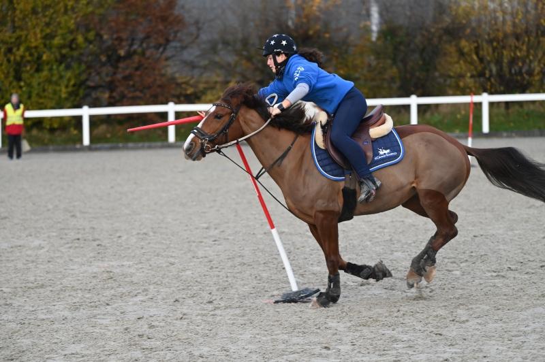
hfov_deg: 13.3
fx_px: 2345
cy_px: 181
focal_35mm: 155
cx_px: 272
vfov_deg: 8.8
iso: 2500
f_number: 4.8
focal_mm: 155
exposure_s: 1/1250
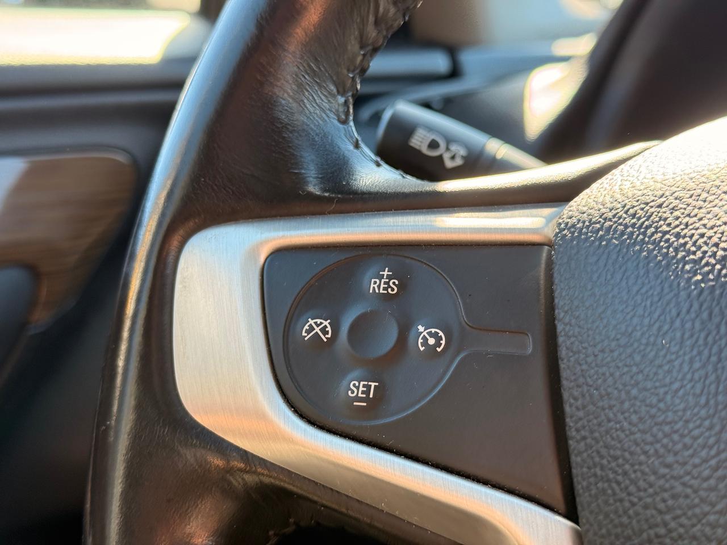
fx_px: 1008
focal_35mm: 48
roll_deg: +1.1
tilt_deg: -9.7
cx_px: 364
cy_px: 272
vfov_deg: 30.3
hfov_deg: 39.7
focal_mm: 6.76
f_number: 1.78
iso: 100
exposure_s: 1/242
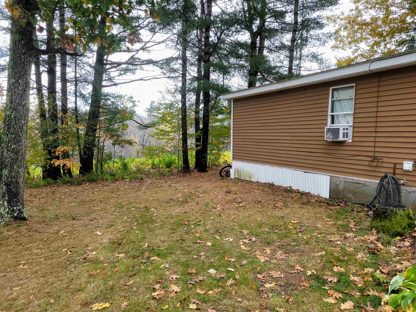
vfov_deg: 53.1
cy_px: 156
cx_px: 208
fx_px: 312
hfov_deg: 67.3
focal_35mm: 26
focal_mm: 5.4
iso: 64
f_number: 1.8
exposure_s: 1/60
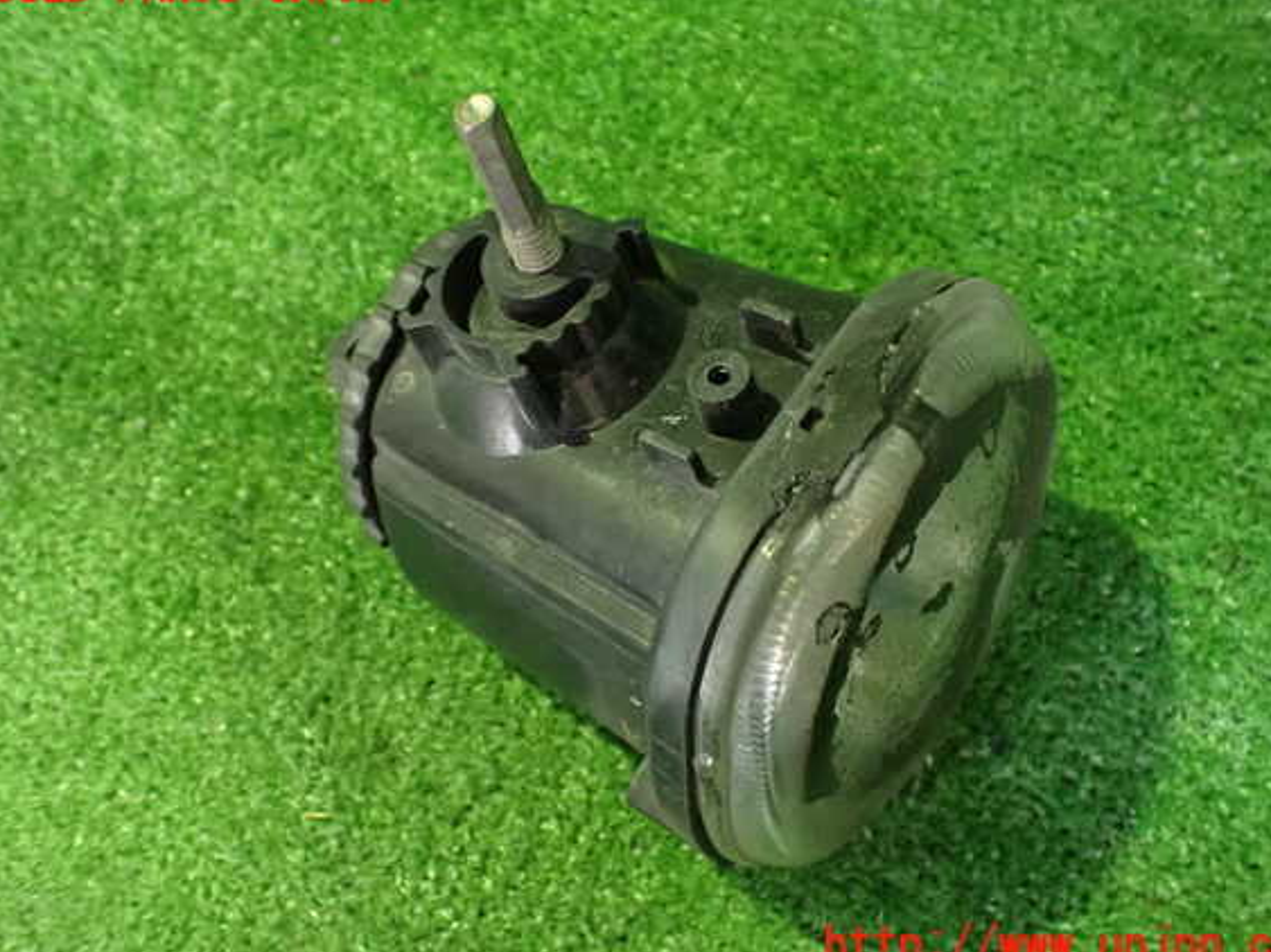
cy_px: 467
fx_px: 1175
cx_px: 657
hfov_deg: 56.8
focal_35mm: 32
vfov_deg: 44.1
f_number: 2.3
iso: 1250
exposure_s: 1/30
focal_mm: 5.4
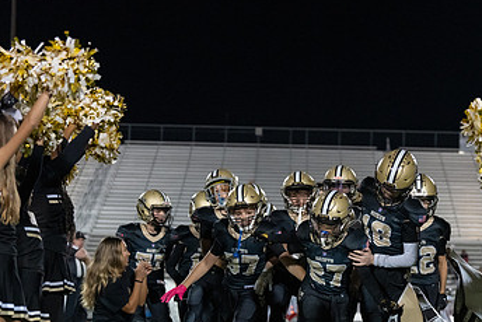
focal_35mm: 118
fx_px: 1581
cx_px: 314
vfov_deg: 11.6
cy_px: 262
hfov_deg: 17.3
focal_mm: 70
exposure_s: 1/1250
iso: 6400
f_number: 2.8
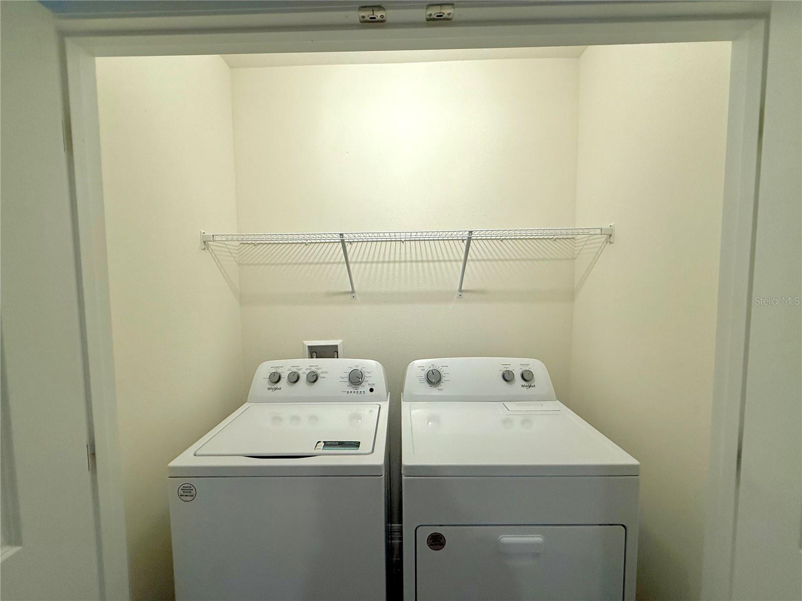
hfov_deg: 102.1
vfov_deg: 85.7
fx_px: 324
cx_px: 401
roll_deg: -0.3
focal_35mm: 14
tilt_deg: -2.5
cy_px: 300
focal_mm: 2.22
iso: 160
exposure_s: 1/120
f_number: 2.2
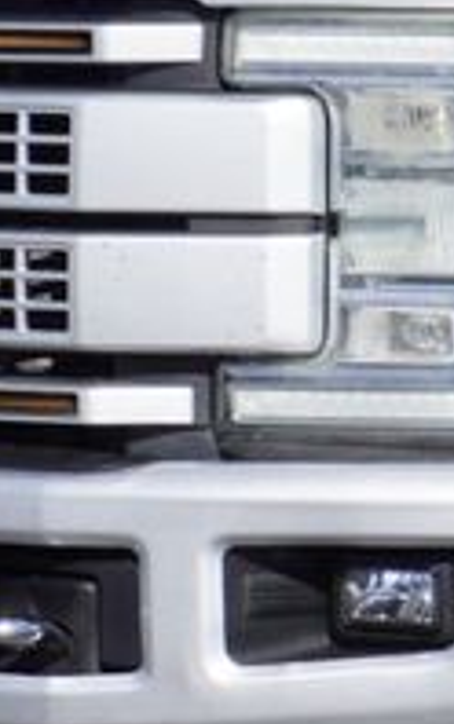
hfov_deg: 4.5
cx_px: 952
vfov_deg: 7.4
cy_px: 362
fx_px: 5634
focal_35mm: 285
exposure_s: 1/160
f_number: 11
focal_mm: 36
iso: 100
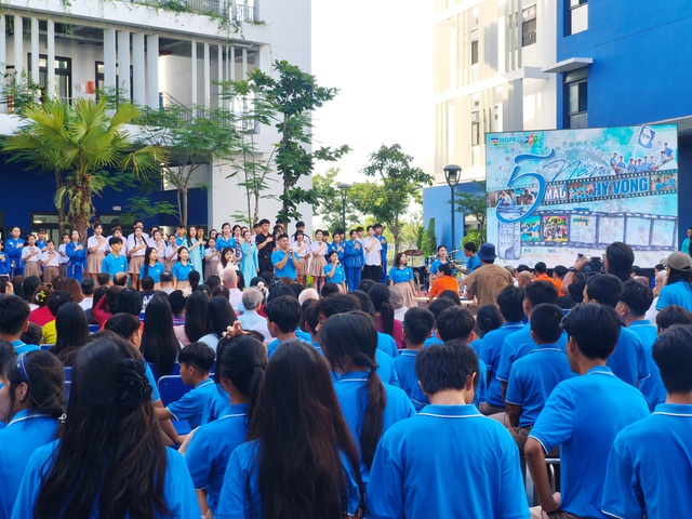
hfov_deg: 35.5
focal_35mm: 54
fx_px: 1080
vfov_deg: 27.0
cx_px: 346
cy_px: 260
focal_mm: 7.1
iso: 50
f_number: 1.9
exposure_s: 1/126
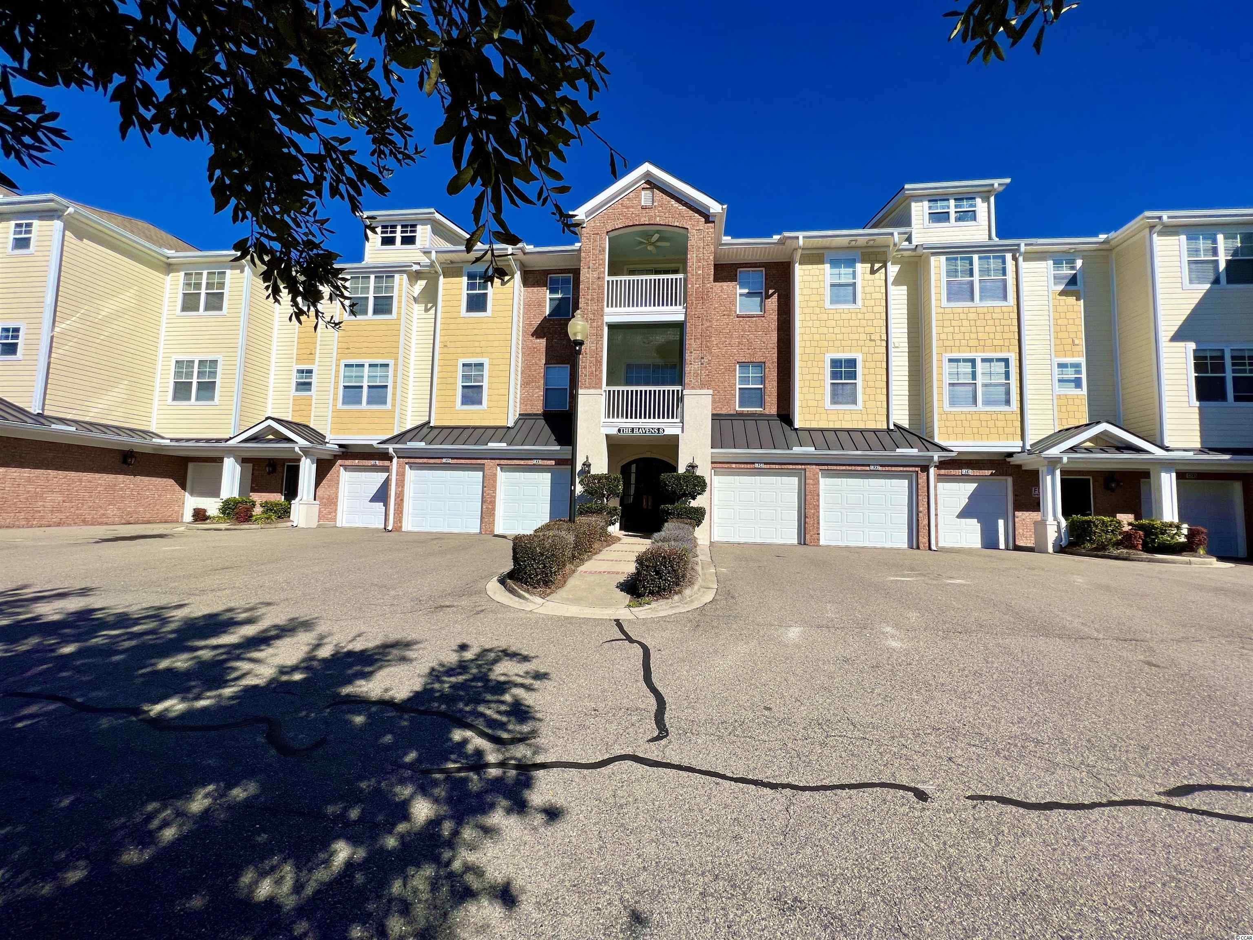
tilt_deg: +5.3
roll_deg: -2.1
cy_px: 470
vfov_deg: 89.9
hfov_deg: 106.2
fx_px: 471
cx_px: 626
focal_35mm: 13
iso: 40
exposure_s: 1/4386
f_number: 1.8
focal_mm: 1.57
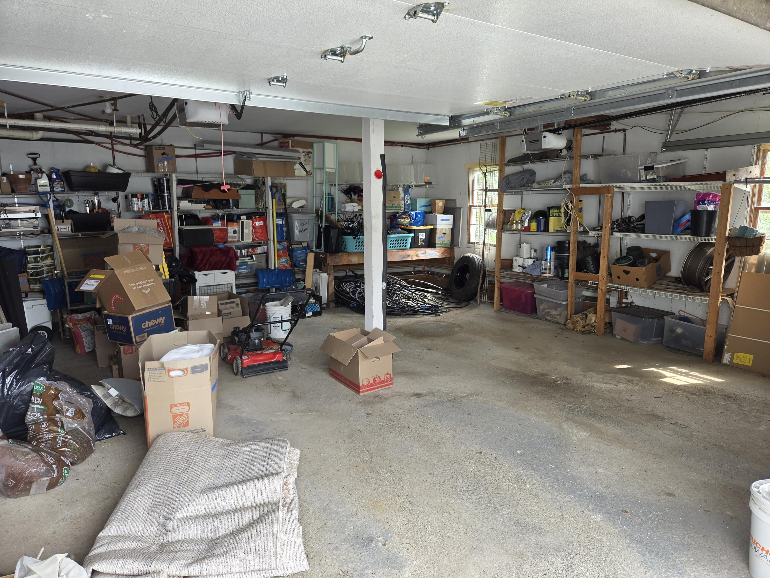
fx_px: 512
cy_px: 289
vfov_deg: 58.9
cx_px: 385
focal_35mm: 23
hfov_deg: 73.9
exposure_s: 1/180
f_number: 1.8
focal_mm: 5.4
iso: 100
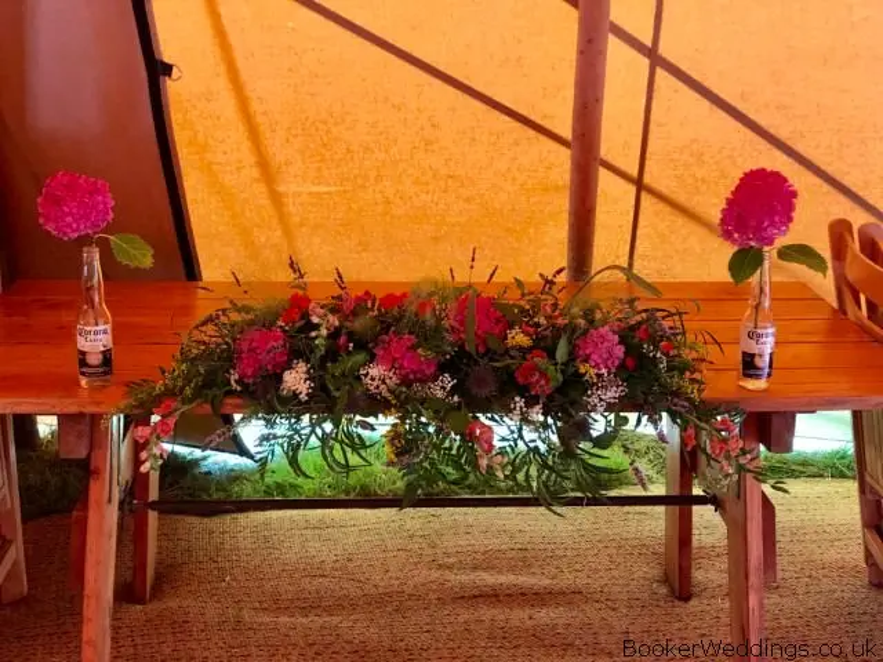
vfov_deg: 28.0
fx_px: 1326
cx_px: 442
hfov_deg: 36.8
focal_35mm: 52
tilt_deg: -15.2
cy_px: 331
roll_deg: +2.9
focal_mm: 6
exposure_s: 1/17
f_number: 2.4
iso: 160
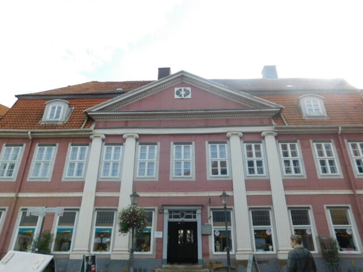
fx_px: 241
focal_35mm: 23
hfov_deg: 73.9
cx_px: 182
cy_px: 136
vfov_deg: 58.9
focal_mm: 4
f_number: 3
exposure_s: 1/800
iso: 125
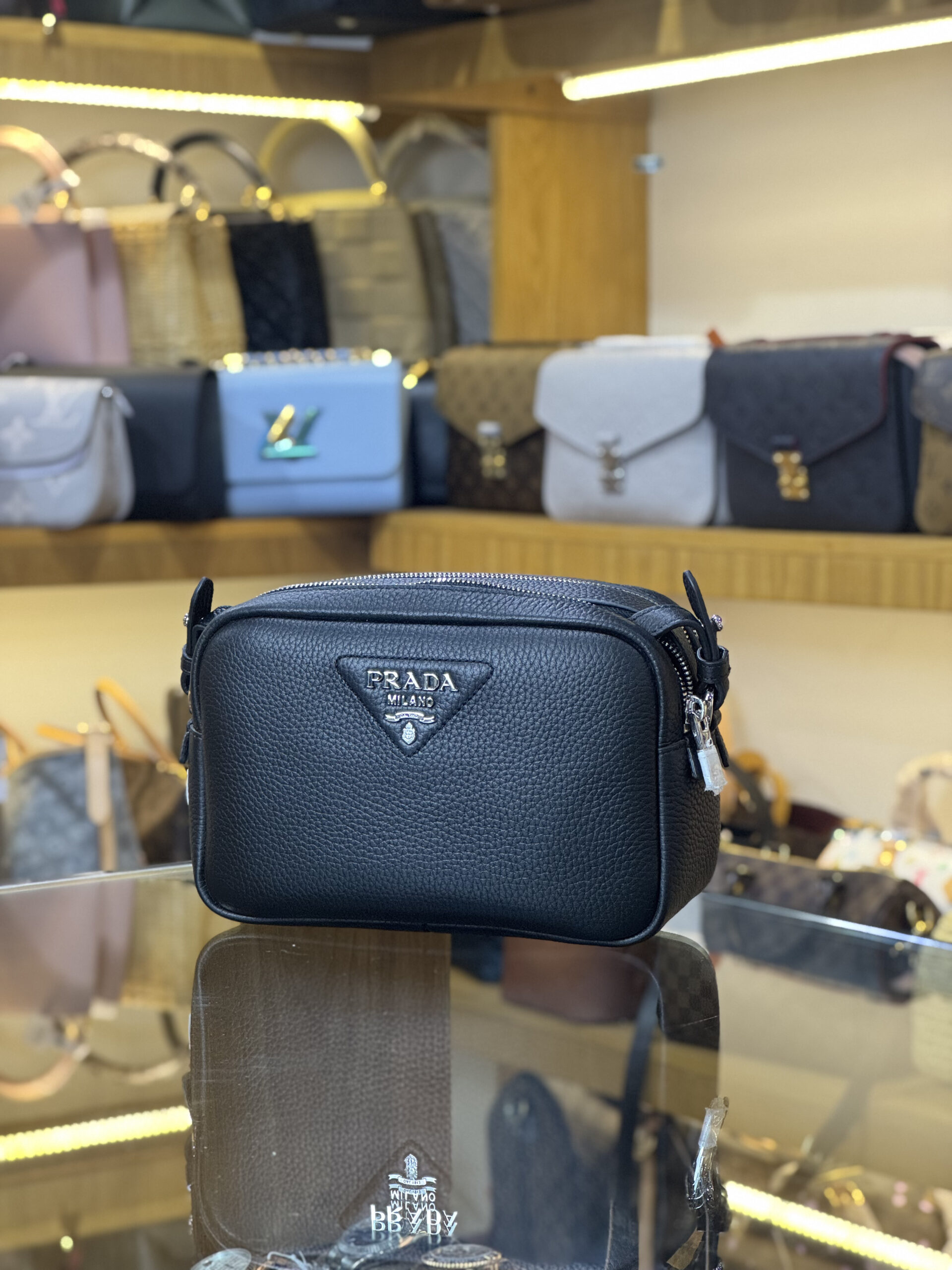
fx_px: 2824
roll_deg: -0.3
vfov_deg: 25.3
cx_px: 476
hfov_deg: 19.1
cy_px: 635
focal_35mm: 77
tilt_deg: -2.5
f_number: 2.8
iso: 200
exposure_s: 1/50
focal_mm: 9
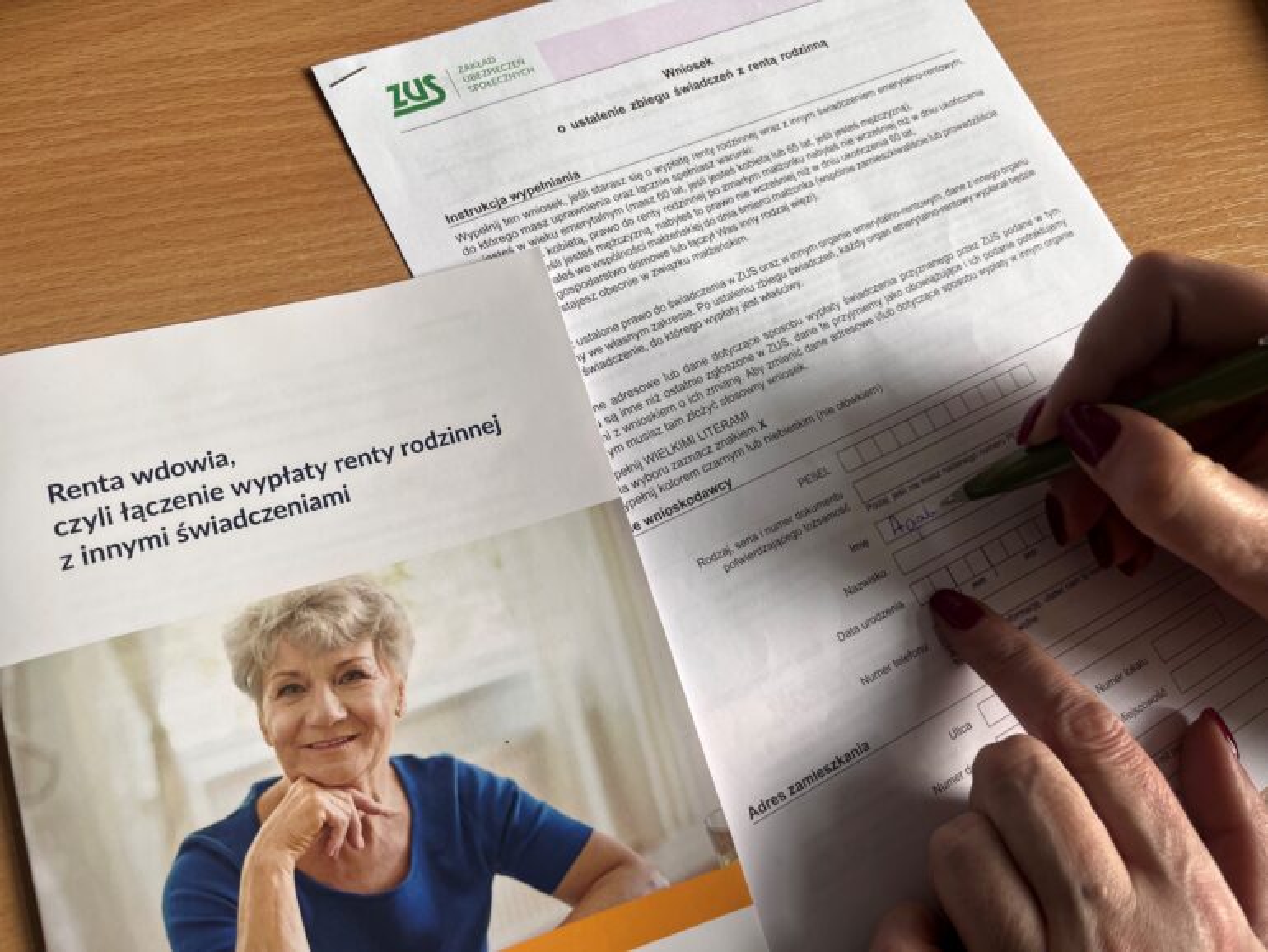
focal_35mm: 26
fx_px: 953
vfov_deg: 53.1
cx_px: 634
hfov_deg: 67.3
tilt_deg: -70.6
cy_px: 476
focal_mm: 5.1
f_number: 1.6
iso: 40
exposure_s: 1/122
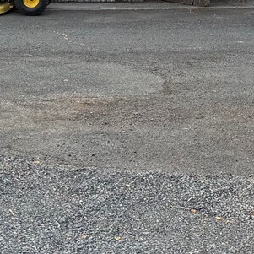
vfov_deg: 13.9
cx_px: 264
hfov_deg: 14.0
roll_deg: -0.8
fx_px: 1013
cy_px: -48
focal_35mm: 122
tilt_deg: -6.6
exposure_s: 1/943
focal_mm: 5.96
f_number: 1.6
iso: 50
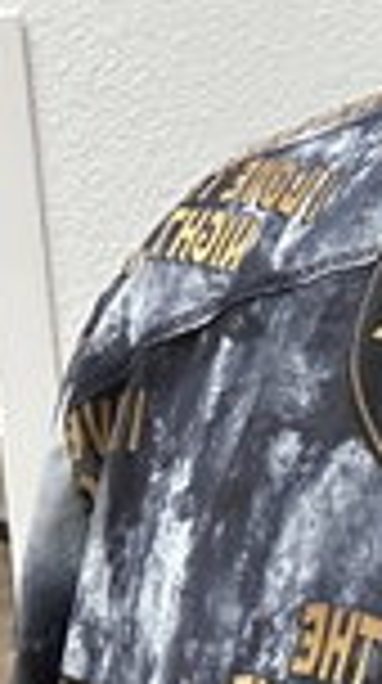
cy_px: -232
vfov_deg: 17.4
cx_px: 854
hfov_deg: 9.5
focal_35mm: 115
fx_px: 2080
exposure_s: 1/60
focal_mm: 2.69
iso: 200
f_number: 1.9
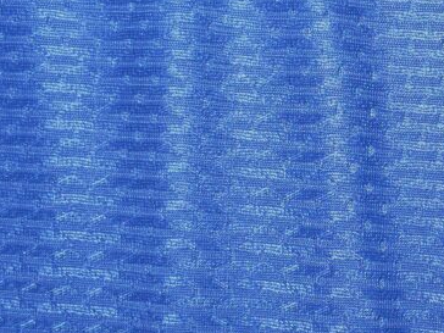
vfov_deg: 18.9
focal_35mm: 78
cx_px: 403
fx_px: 1000
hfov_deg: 24.3
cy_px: 192
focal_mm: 6.1
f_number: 2.8
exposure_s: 1/30
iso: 100
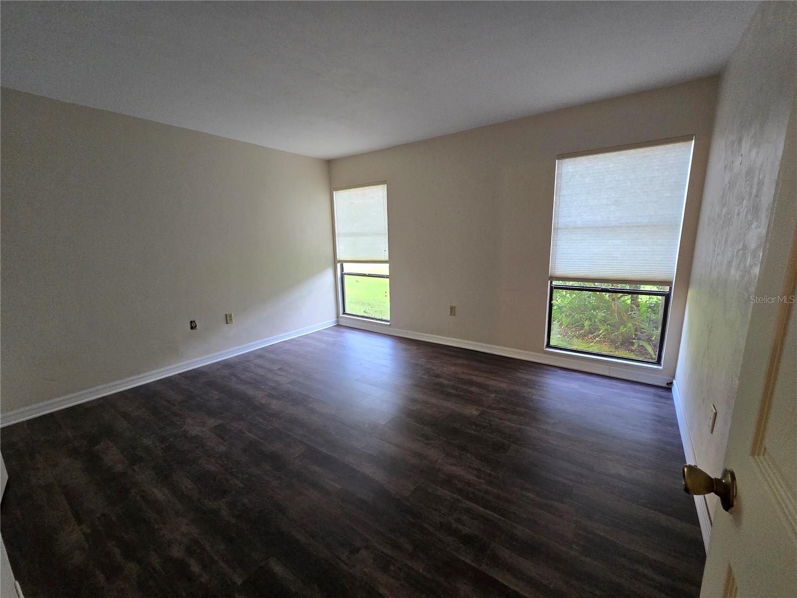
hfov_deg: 106.2
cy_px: 299
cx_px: 398
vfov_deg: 89.9
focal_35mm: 13
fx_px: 299
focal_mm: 2.2
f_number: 2.2
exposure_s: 1/100
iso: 320
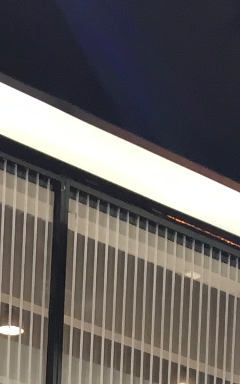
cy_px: 901
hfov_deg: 8.5
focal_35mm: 154
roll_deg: -3.0
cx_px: 99
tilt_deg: -1.3
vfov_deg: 11.4
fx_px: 1612
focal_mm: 4.15
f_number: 2.2
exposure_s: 1/33
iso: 25
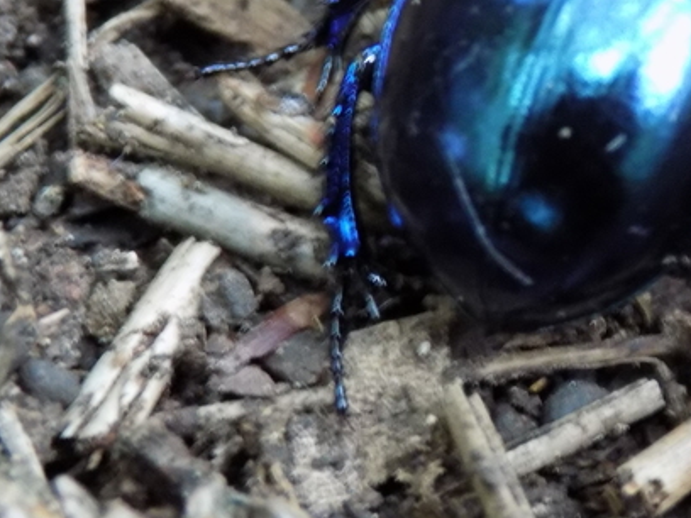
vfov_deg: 6.0
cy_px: 95
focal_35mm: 247
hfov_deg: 8.0
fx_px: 4931
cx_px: 592
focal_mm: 20.9
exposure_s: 1/15
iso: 400
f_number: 4.8
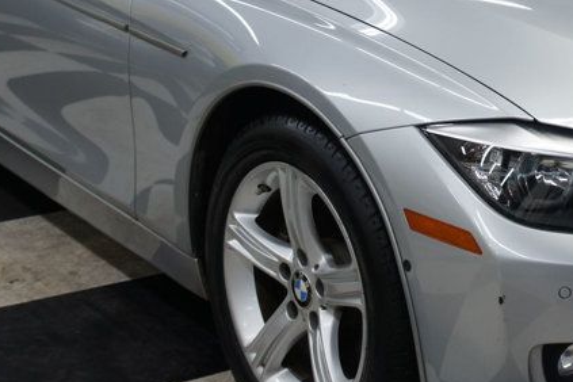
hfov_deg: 26.2
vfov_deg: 17.7
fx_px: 1213
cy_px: 70
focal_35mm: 76
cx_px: 440
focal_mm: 21
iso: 200
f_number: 4
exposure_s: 1/40
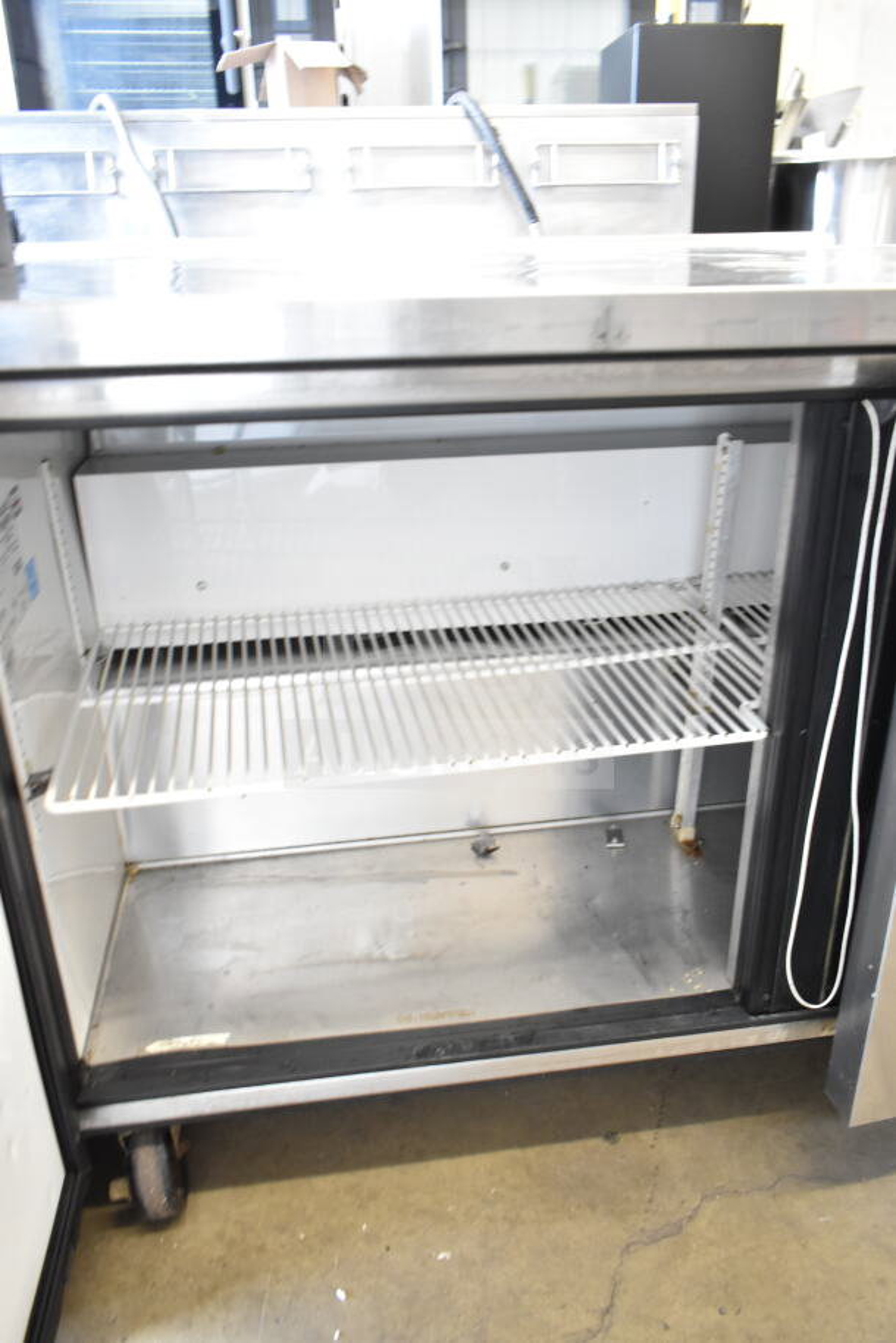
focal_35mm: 27
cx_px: 448
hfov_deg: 48.0
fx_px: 1007
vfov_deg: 67.4
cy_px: 672
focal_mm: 18
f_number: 3.5
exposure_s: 1/50
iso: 1600
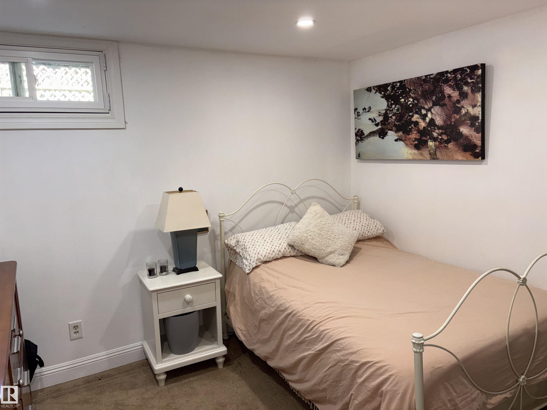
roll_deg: +2.9
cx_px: 274
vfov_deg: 53.1
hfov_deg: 67.3
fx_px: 411
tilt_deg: -8.7
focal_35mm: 26
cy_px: 205
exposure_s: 1/148
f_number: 1.6
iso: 100
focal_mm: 5.96
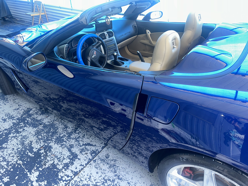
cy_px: 93
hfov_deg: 71.6
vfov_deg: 56.8
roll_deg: +1.7
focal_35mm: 24
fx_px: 172
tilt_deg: -36.6
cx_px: 124
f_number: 1.78
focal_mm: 6.86
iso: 80
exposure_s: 1/50
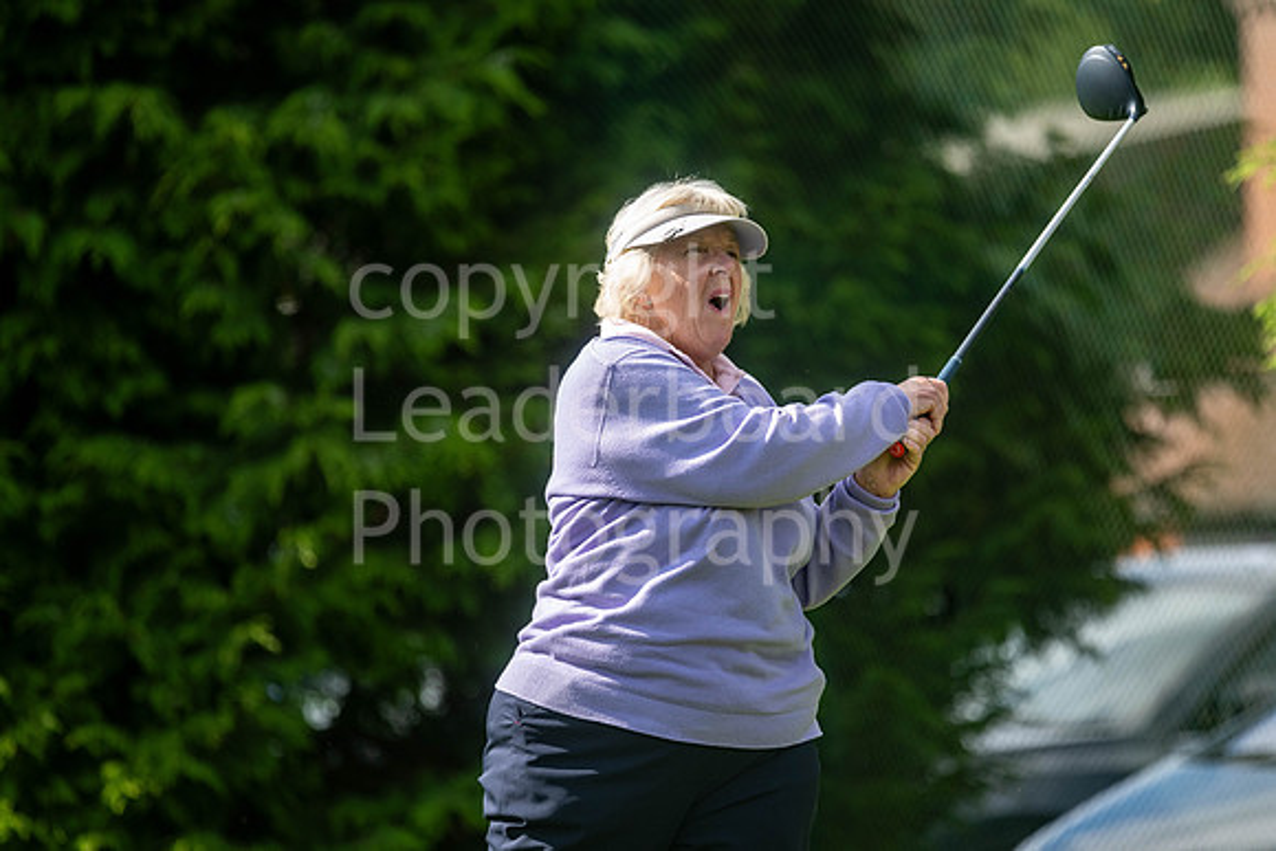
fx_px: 11755
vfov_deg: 4.1
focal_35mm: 332
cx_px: 705
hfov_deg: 6.2
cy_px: 381
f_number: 4
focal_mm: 300
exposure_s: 1/1250
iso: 250
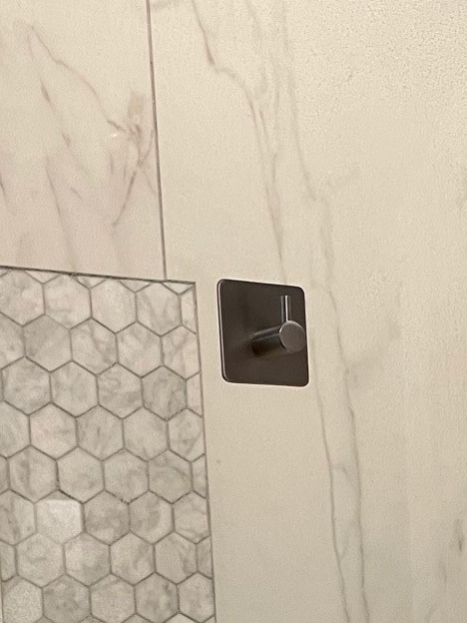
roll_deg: +3.2
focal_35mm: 84
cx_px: 442
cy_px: 778
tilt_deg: -6.0
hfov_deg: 17.3
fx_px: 1511
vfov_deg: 21.4
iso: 160
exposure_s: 1/60
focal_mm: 4.2
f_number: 1.6
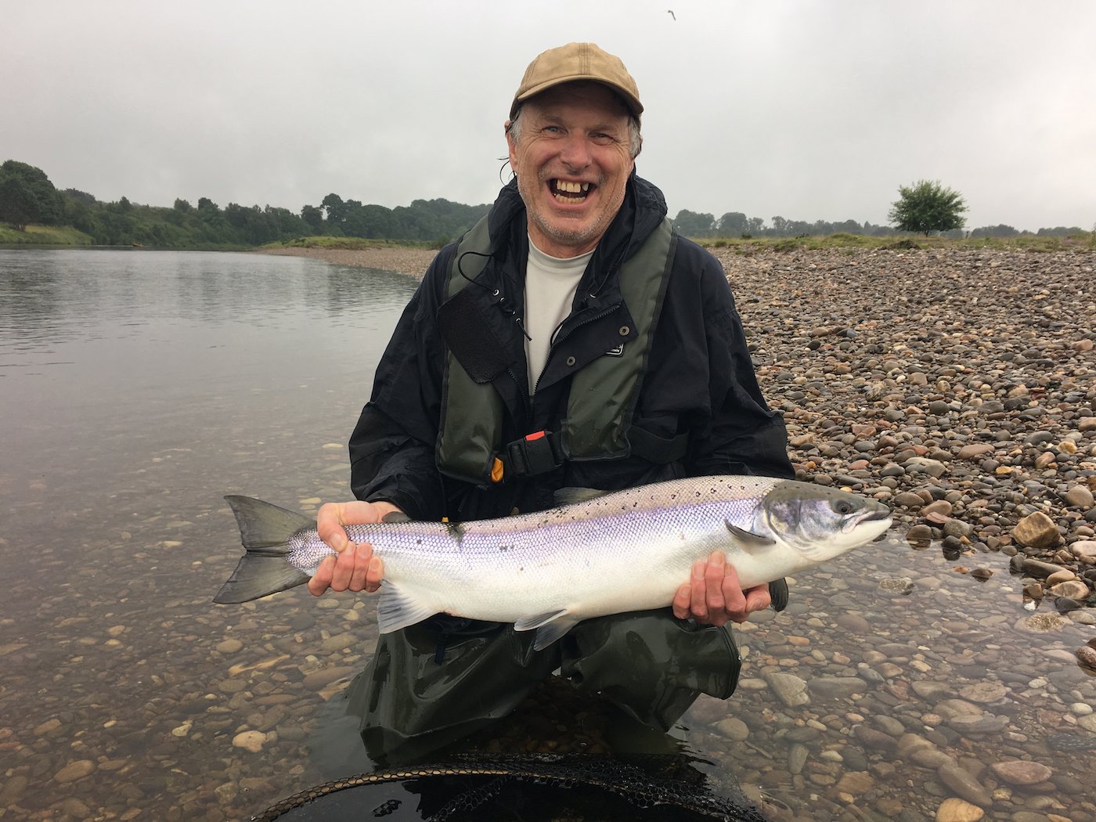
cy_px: 411
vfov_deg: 48.2
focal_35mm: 29
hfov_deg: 61.7
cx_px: 548
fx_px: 918
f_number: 2.2
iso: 25
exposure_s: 1/208
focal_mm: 4.15
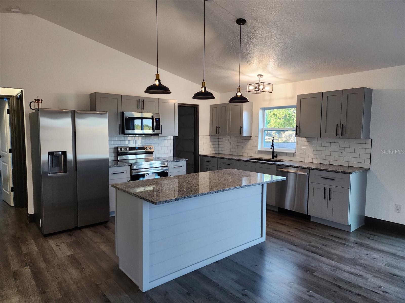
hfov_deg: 73.9
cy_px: 152
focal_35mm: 23
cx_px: 202
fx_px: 269
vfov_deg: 58.9
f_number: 1.8
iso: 200
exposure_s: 1/120
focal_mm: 6.4
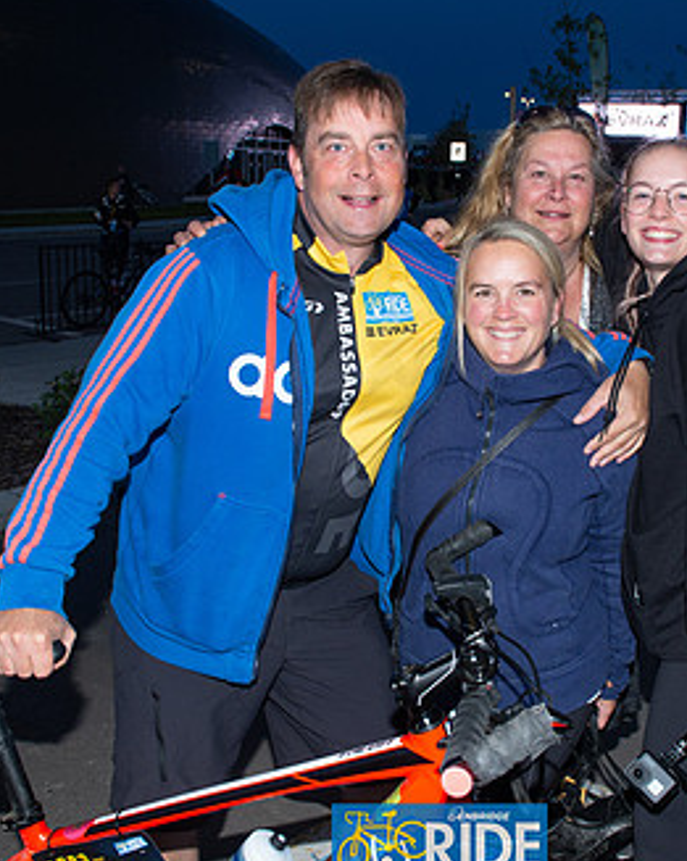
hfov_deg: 37.0
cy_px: 428
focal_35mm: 40
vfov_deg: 45.8
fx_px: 1018
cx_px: 440
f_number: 8
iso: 640
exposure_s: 1/80
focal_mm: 24
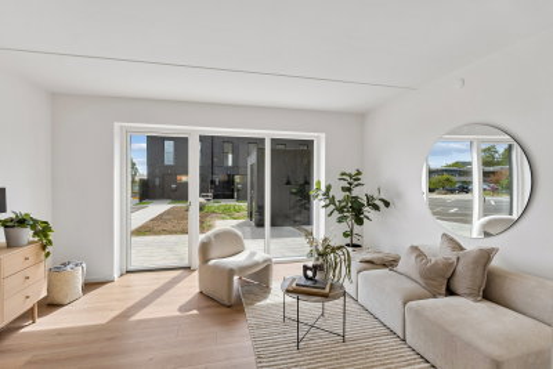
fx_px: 265
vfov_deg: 69.7
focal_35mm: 17
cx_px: 276
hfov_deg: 92.4
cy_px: 184
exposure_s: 1/125
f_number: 8
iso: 200
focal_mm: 11.5
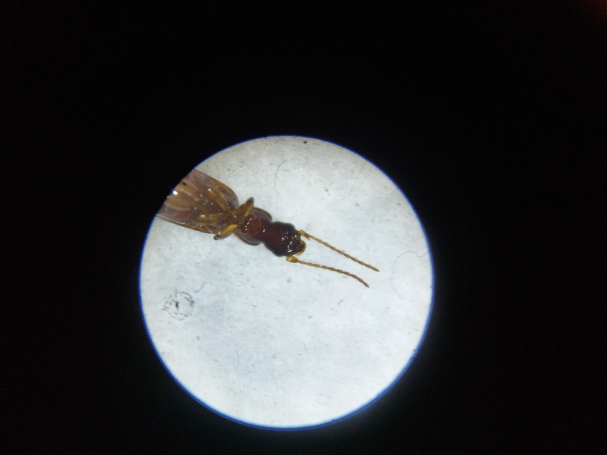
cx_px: 304
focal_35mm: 27
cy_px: 228
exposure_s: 1/100
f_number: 1.79
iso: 151
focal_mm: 4.71
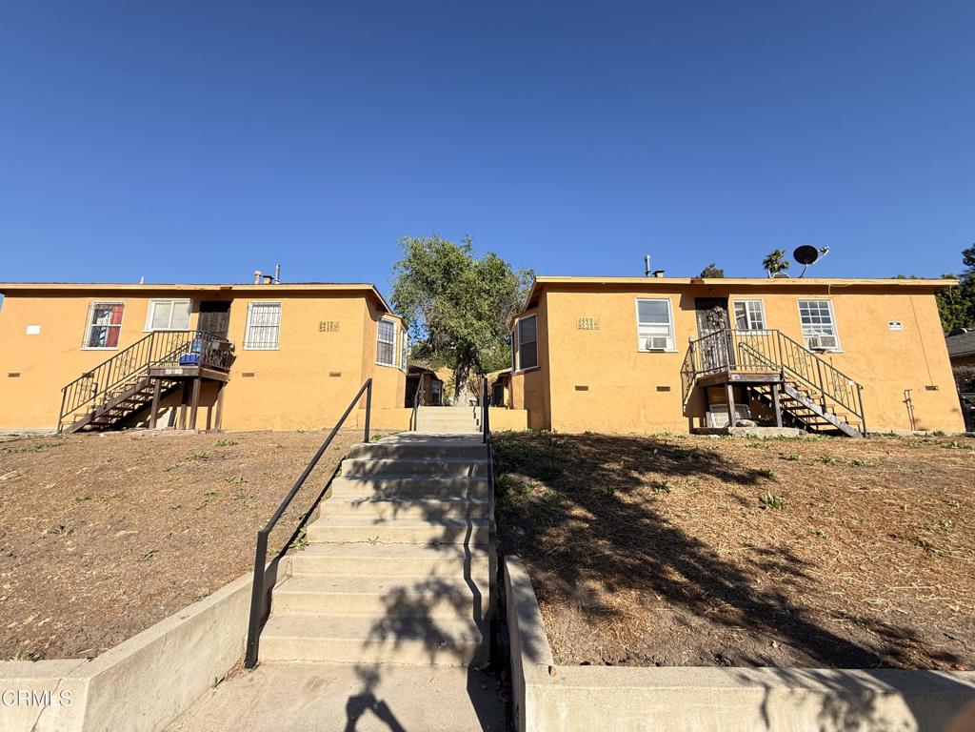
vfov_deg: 85.7
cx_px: 488
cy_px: 366
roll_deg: +0.3
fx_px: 394
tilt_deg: +10.5
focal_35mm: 14
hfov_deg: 102.1
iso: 50
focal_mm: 2.22
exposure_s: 1/1125
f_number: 2.2
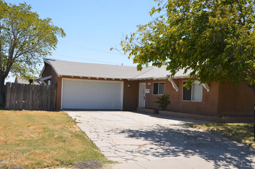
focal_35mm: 42
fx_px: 297
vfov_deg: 31.7
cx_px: 128
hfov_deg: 46.5
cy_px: 84
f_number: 8
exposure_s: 1/250
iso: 100
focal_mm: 28
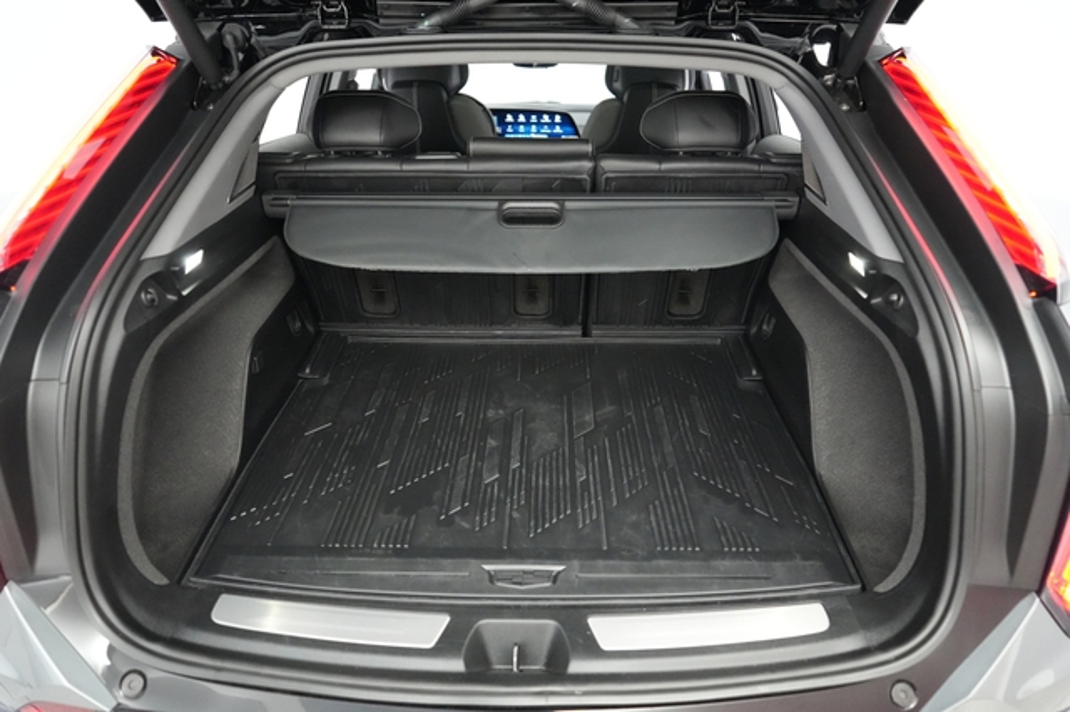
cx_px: 535
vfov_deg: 51.2
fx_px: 743
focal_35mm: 25
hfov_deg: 71.5
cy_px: 356
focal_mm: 25
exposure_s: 1/160
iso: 12800
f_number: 2.8
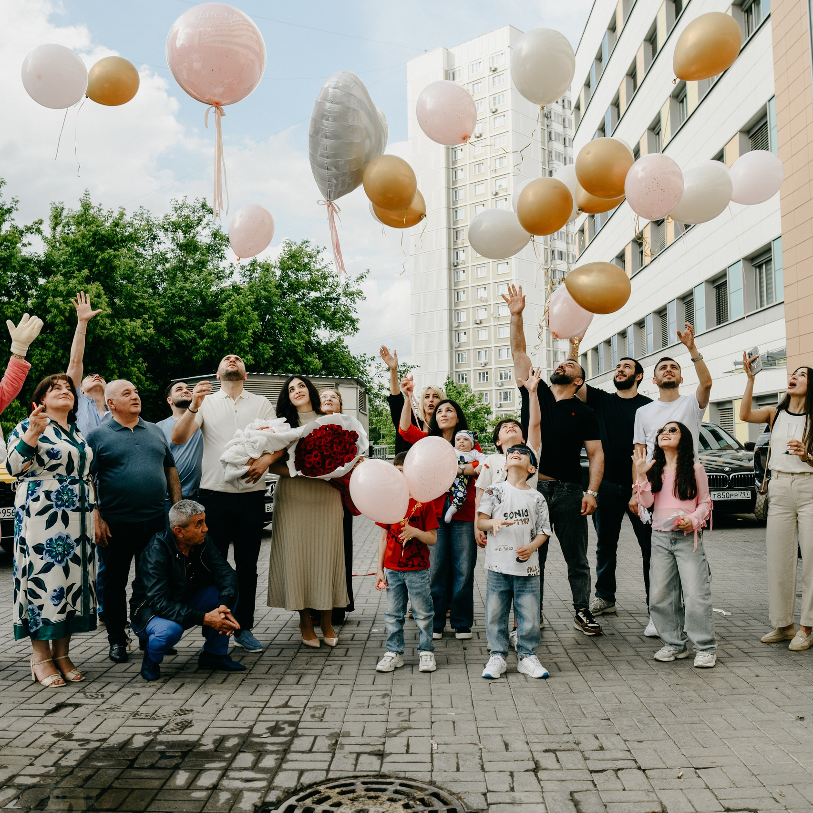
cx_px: 393
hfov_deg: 51.1
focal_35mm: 32
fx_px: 850
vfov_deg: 51.1
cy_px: 417
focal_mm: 24
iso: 64
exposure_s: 1/640
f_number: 4.5
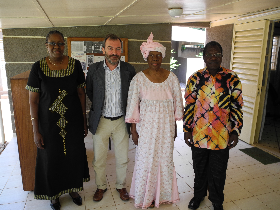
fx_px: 226
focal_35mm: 28
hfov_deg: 63.4
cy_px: 105
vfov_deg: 49.7
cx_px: 140
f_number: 2.8
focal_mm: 6
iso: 100
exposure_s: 1/82.7
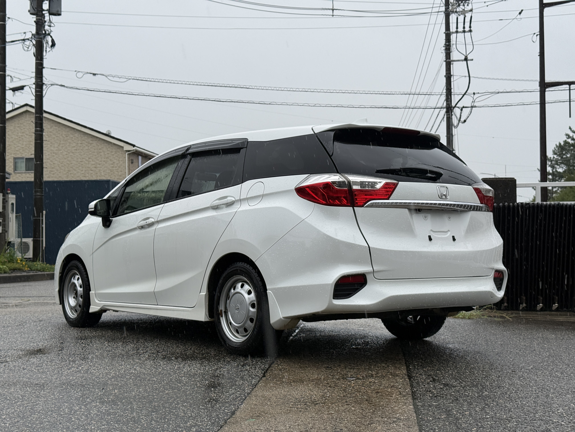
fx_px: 797
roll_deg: +1.2
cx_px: 288
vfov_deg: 30.3
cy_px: 216
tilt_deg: +1.3
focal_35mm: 48
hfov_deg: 39.7
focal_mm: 6.76
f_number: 1.78
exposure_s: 1/583
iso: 64
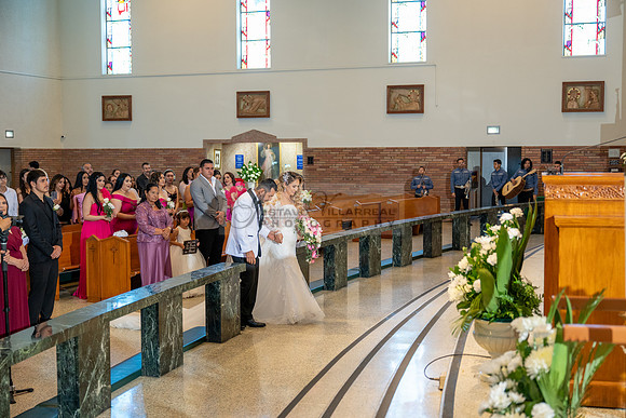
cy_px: 209
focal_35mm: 47
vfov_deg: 28.7
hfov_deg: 41.9
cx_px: 313
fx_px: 817
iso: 1000
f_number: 3.2
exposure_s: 1/200
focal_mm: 47
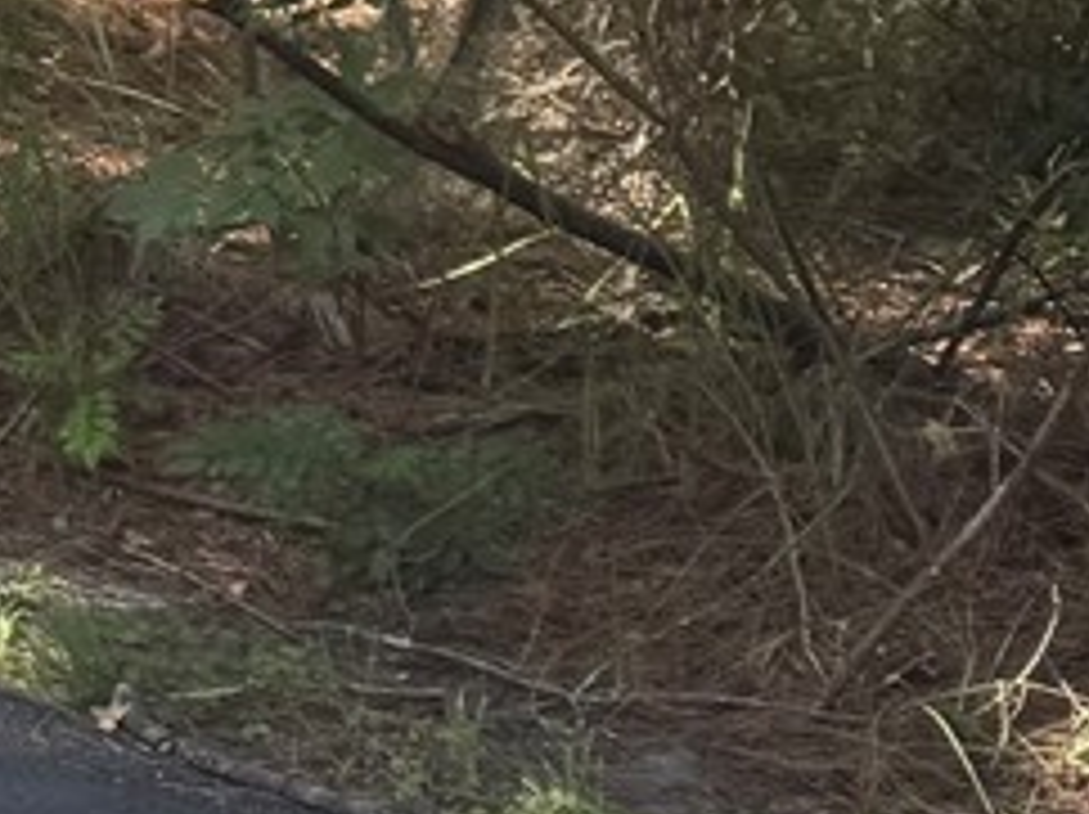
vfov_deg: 8.7
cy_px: -980
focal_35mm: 159
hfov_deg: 10.0
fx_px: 4997
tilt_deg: -0.8
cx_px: -1962
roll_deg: -1.3
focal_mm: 6.76
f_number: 1.78
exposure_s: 1/409
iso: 80
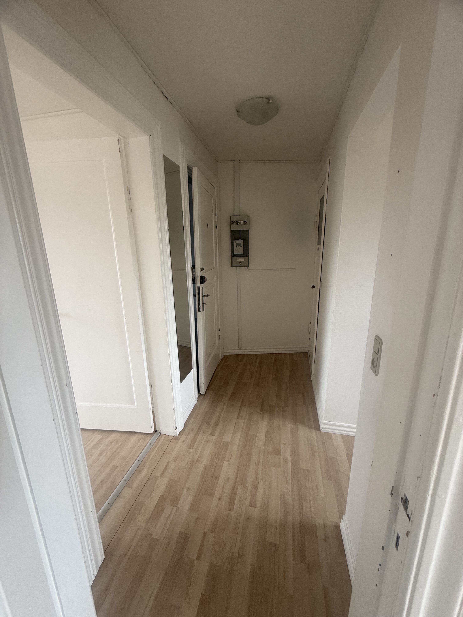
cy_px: 308
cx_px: 232
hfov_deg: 85.7
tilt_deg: -13.2
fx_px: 250
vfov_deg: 102.1
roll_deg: -0.2
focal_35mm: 14
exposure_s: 1/99
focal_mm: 2.22
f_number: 2.2
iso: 125
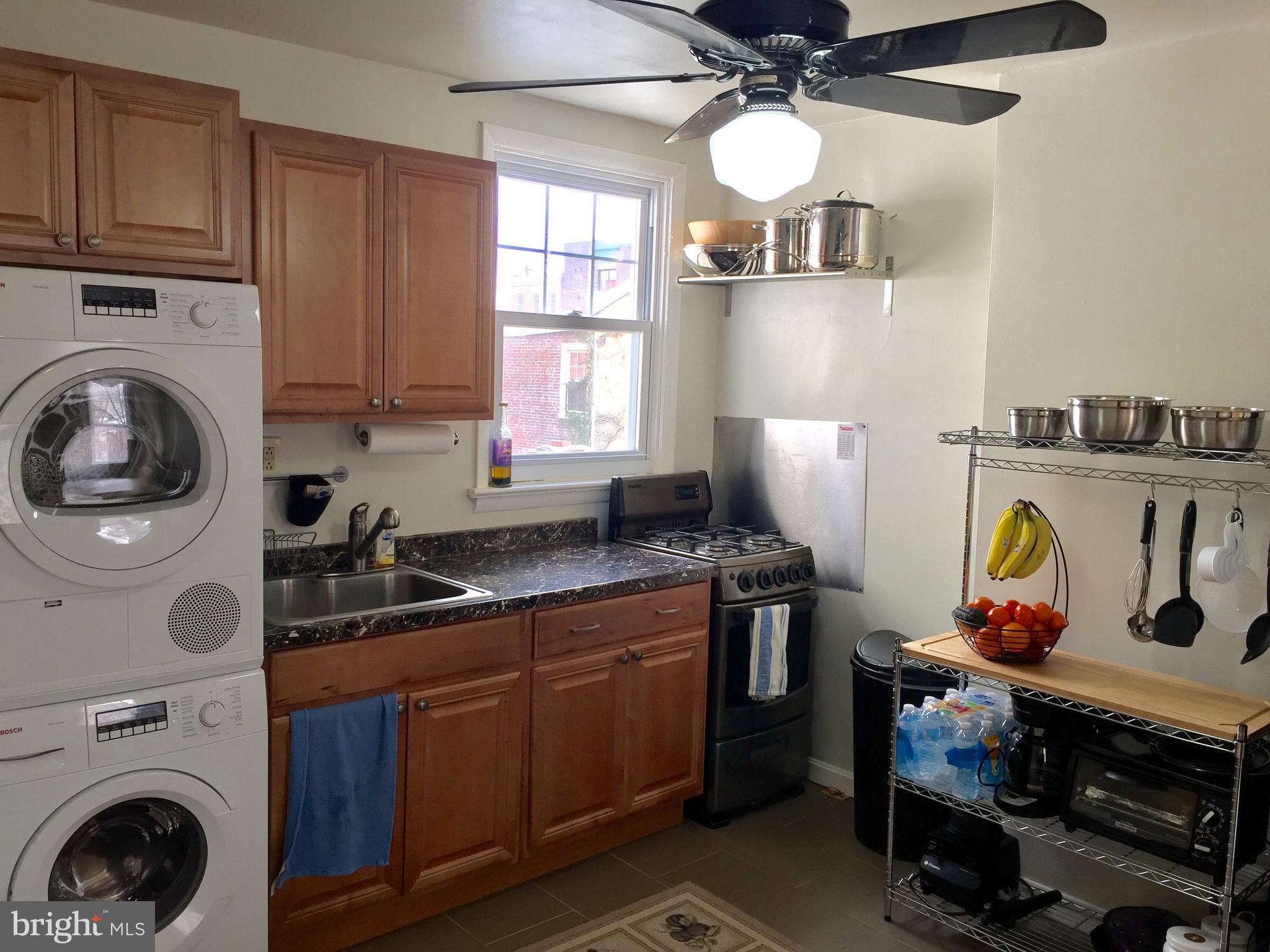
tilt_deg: -5.5
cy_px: 476
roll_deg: -1.7
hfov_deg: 61.7
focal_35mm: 29
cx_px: 635
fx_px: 1064
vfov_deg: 48.2
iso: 32
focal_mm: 4.15
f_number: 2.2
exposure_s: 1/60
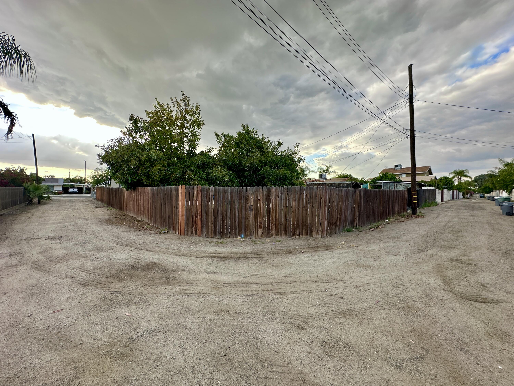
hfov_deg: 102.1
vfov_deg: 85.7
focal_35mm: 14
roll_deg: -0.4
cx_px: 257
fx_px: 208
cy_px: 193
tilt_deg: -0.6
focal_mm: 2.22
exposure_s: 1/270
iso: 40
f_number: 2.2
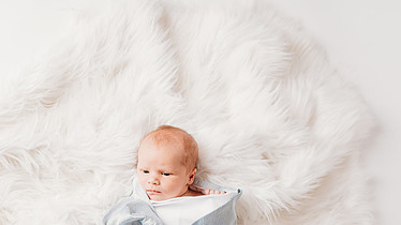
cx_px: 140
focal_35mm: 39
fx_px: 415
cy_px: 193
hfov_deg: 50.9
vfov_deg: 29.4
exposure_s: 1/200
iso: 100
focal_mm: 24
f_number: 4
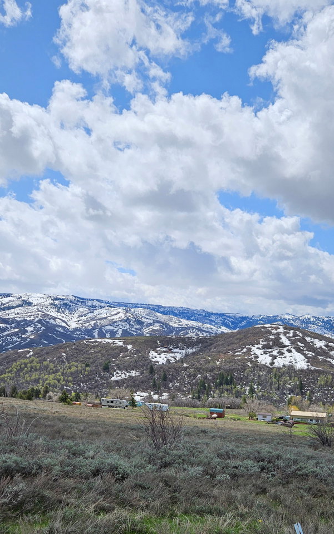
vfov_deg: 49.2
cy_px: 369
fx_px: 568
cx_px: 195
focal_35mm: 39
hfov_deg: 32.7
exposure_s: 1/4165
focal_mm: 5.4
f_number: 1.8
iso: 25
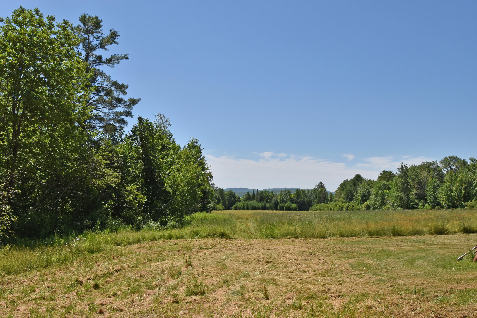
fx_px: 397
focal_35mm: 30
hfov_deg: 61.9
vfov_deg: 43.6
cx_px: 238
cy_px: 159
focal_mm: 20
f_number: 10
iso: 100
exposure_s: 1/400
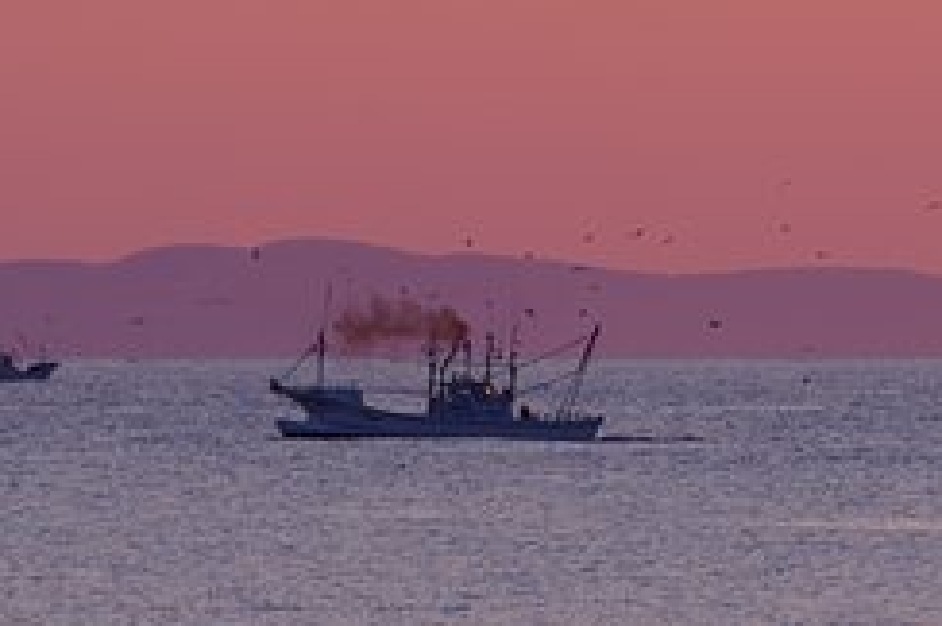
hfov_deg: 2.2
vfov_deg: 1.5
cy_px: 348
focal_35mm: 944
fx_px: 24668
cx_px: 421
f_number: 9
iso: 200
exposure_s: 1/60
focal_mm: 300
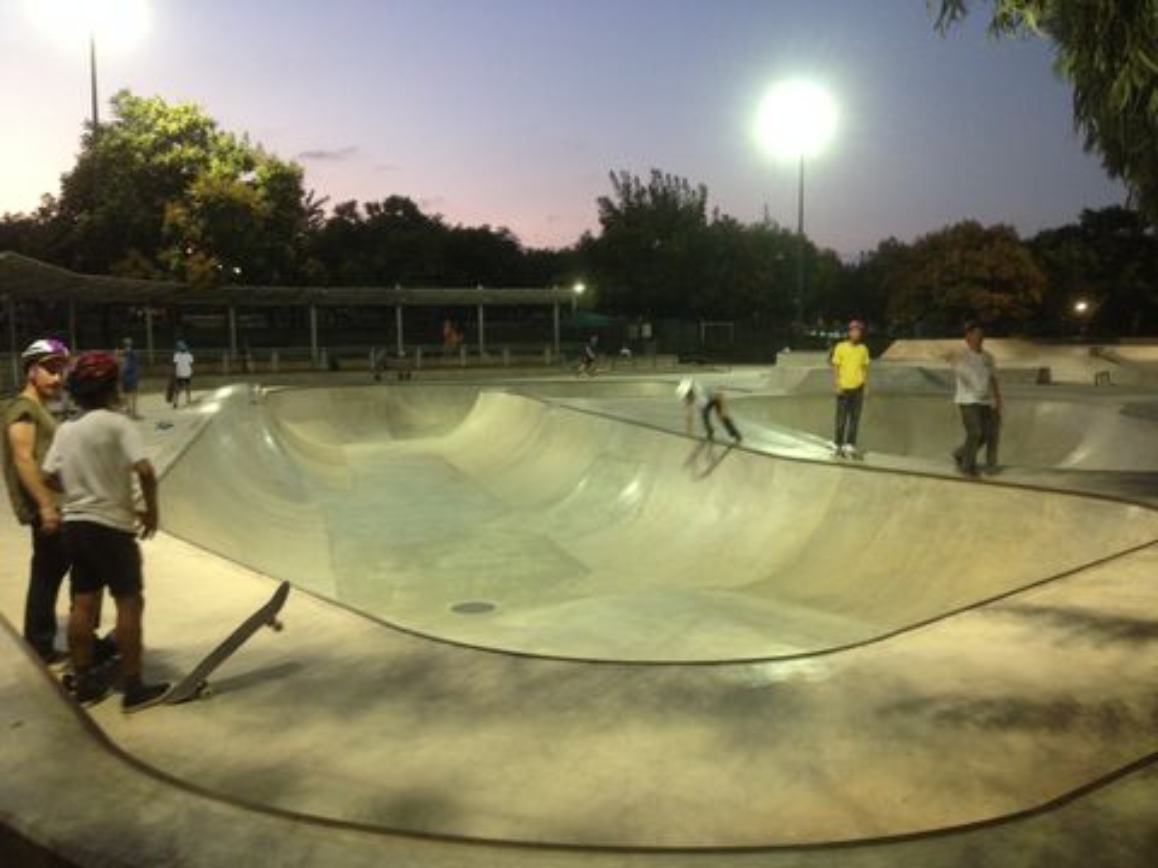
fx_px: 1104
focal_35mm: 33
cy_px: 434
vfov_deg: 42.9
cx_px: 579
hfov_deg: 55.4
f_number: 2.4
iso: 160
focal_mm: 4.12
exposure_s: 1/20
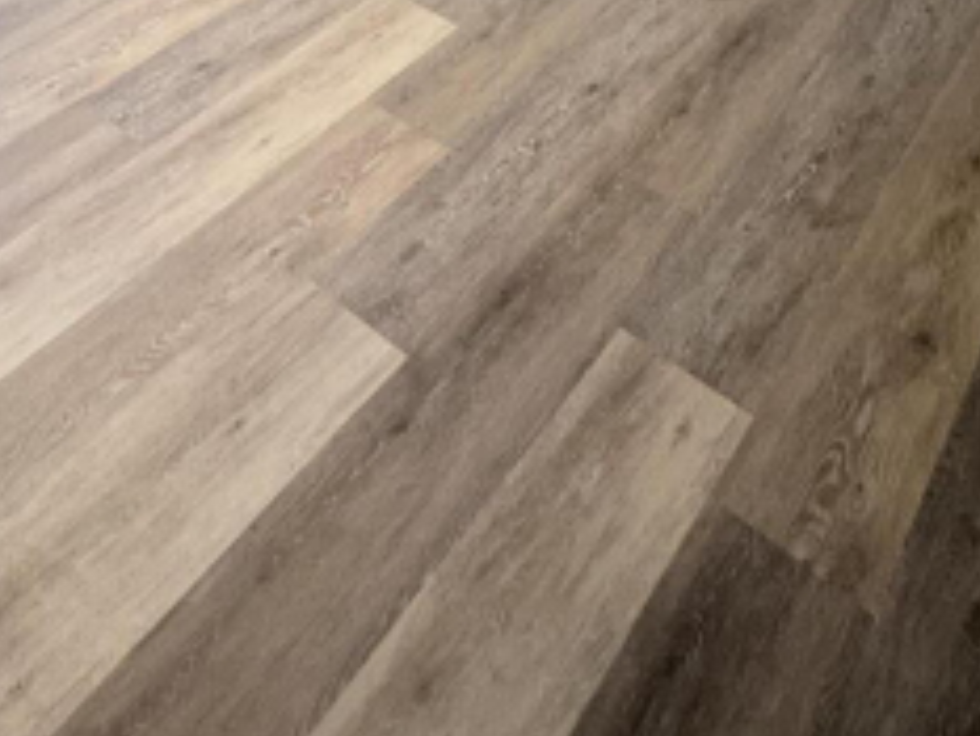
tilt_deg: -11.7
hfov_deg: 45.5
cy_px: -456
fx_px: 1133
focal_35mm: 40
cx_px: 273
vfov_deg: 24.5
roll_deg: -0.1
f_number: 2.2
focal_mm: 2.22
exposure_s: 1/40
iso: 800
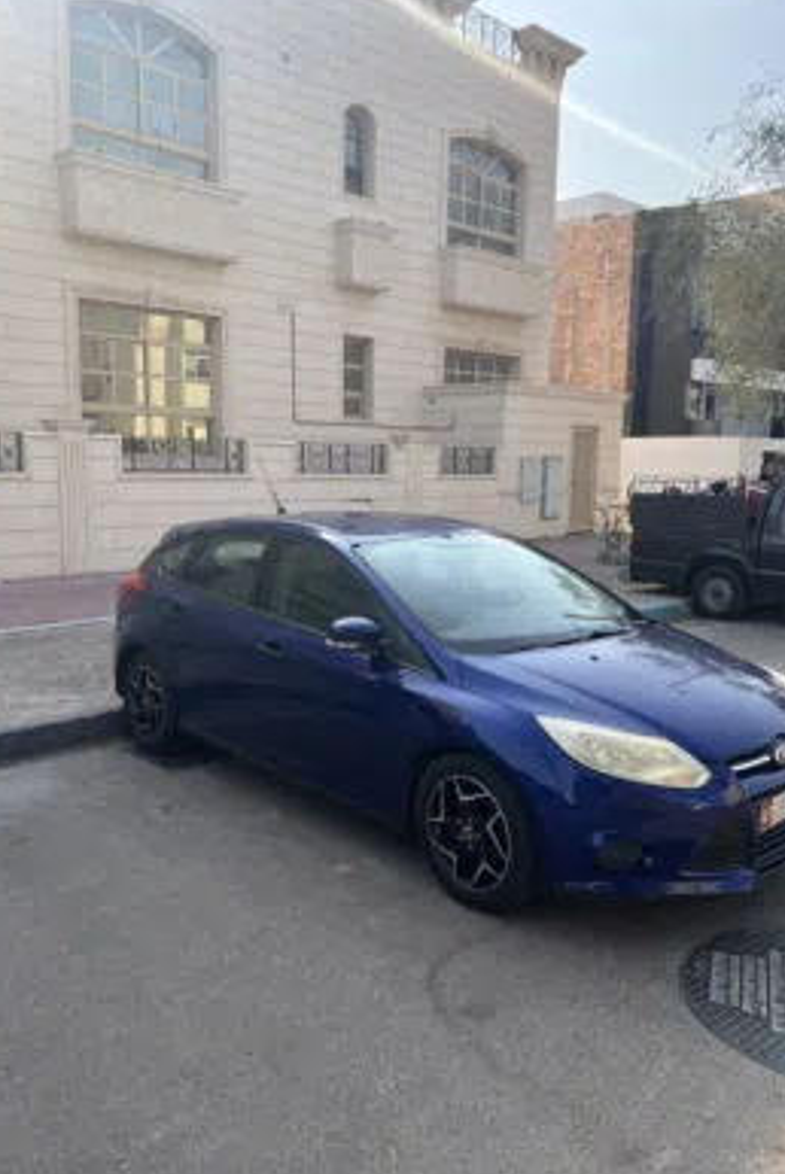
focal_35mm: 28
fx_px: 914
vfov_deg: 65.4
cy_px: 590
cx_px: 417
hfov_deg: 46.4
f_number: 1.5
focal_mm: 5.7
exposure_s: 1/1901
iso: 50
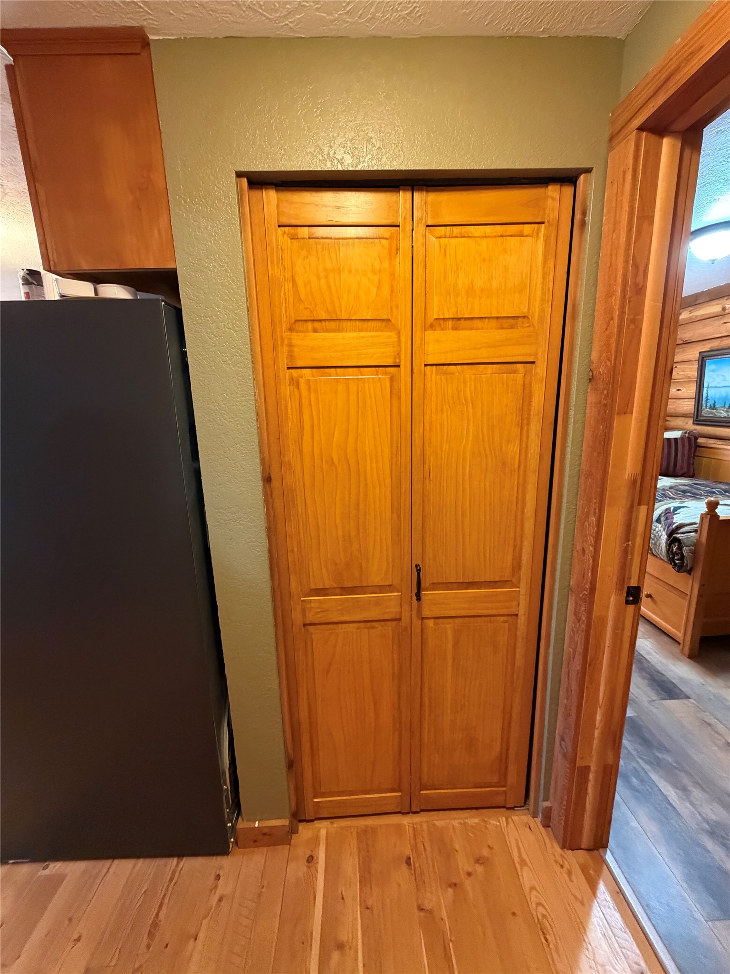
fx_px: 394
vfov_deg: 102.1
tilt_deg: -12.1
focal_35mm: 14
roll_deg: +2.1
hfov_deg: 85.7
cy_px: 487
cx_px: 365
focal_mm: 2.22
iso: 640
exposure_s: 1/60
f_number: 2.2
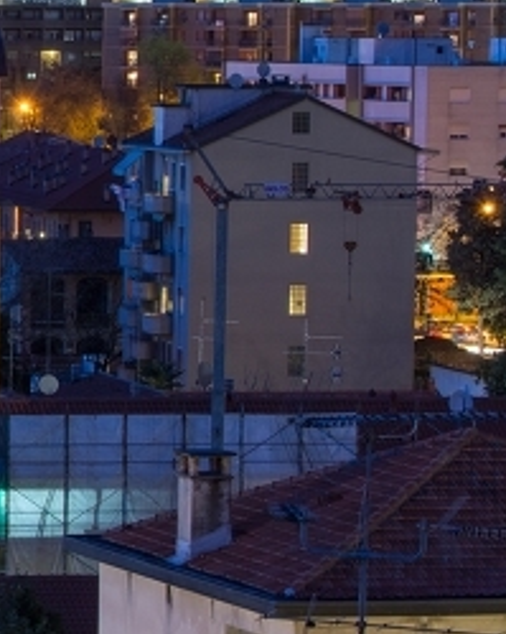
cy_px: 209
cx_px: -676
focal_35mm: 264
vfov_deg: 7.3
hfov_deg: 5.7
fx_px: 4945
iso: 200
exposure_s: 10
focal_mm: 70
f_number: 10
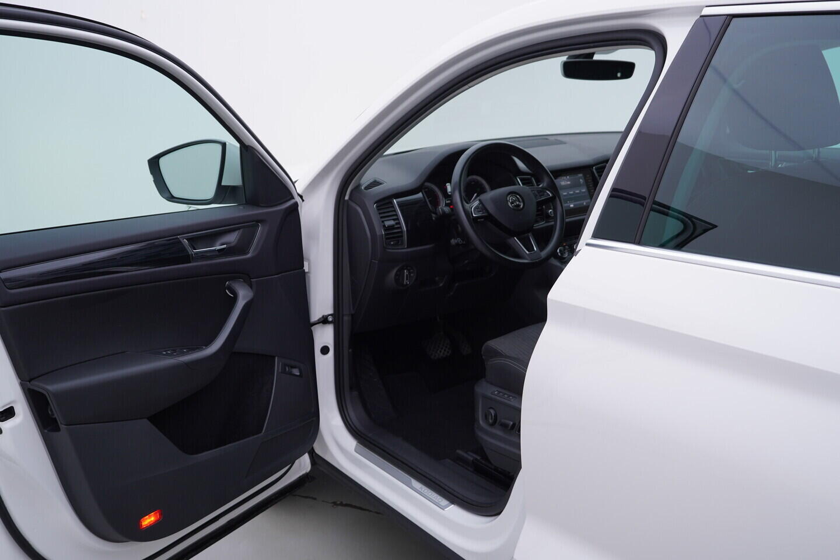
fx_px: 840
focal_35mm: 36
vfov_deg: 36.9
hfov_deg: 53.1
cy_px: 280
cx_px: 420
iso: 125
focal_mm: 24
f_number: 4
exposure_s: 1/80
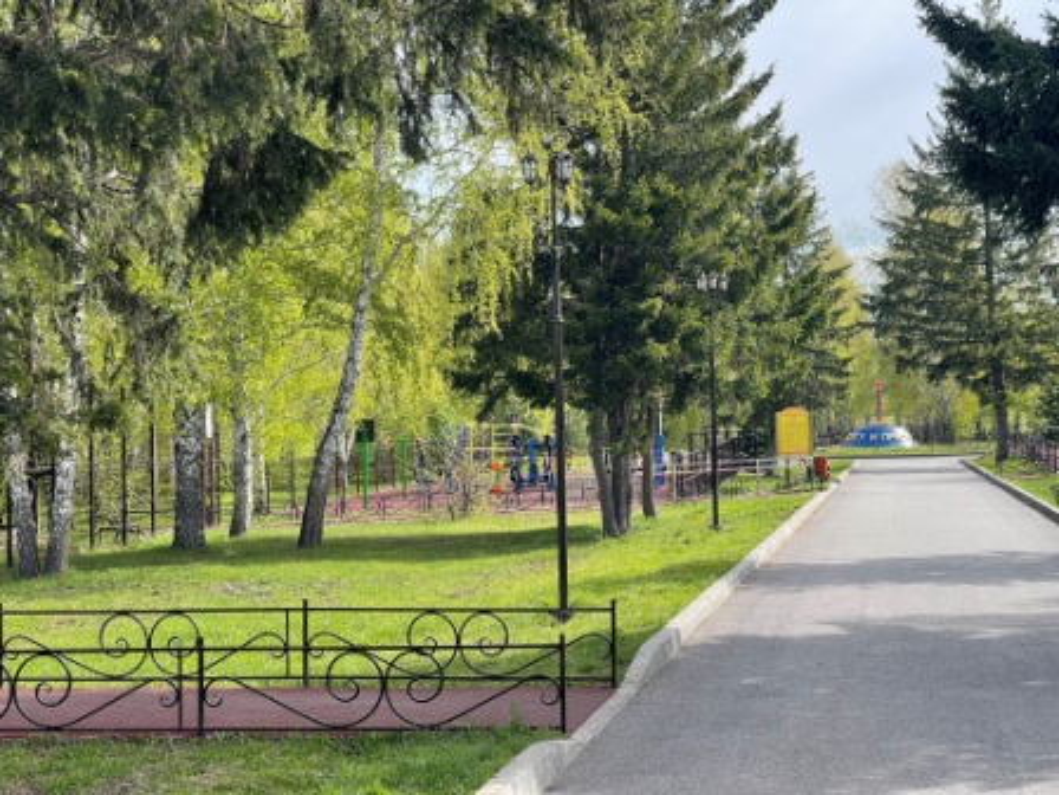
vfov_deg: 22.9
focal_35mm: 64
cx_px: 530
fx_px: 1958
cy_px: 398
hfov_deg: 30.3
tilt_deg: -0.3
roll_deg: +0.9
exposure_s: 1/555
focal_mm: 7.5
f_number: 2.2
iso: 20
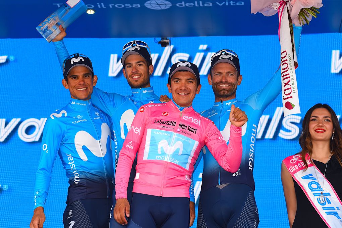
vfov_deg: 11.8
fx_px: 1101
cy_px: 114
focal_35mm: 116
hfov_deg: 17.6
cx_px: 171
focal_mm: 116
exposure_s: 1/1000
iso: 1250
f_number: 5
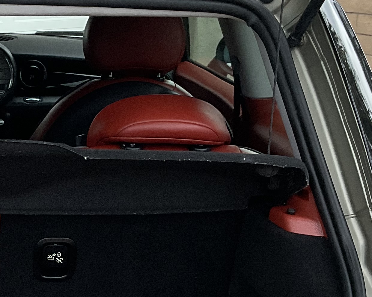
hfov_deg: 20.0
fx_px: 1013
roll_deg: -0.4
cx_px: -24
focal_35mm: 92
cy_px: 245
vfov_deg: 16.6
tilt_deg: -17.3
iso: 16
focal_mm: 3
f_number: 1.8
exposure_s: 1/944
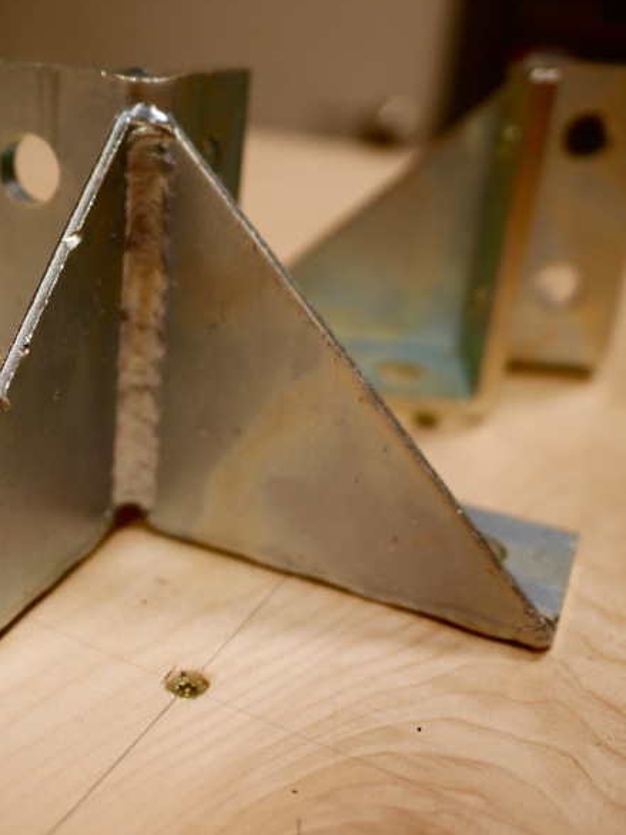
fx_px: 989
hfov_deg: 34.6
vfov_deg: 45.8
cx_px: 181
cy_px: 410
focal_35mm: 41
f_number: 2
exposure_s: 1/160
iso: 200
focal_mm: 15
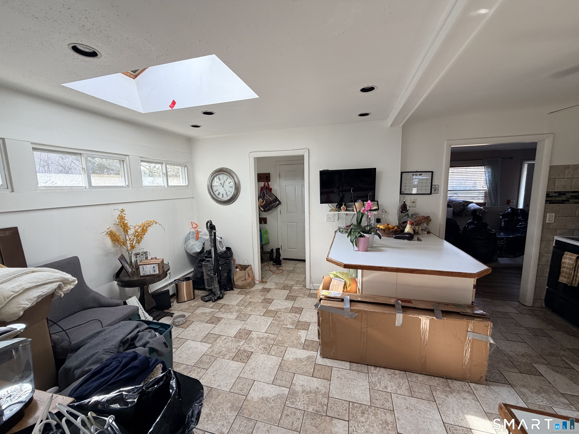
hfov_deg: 102.1
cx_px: 290
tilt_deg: -7.5
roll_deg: +1.9
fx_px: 234
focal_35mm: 14
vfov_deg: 85.7
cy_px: 217
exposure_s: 1/121
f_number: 2.2
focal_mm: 2.22
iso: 160
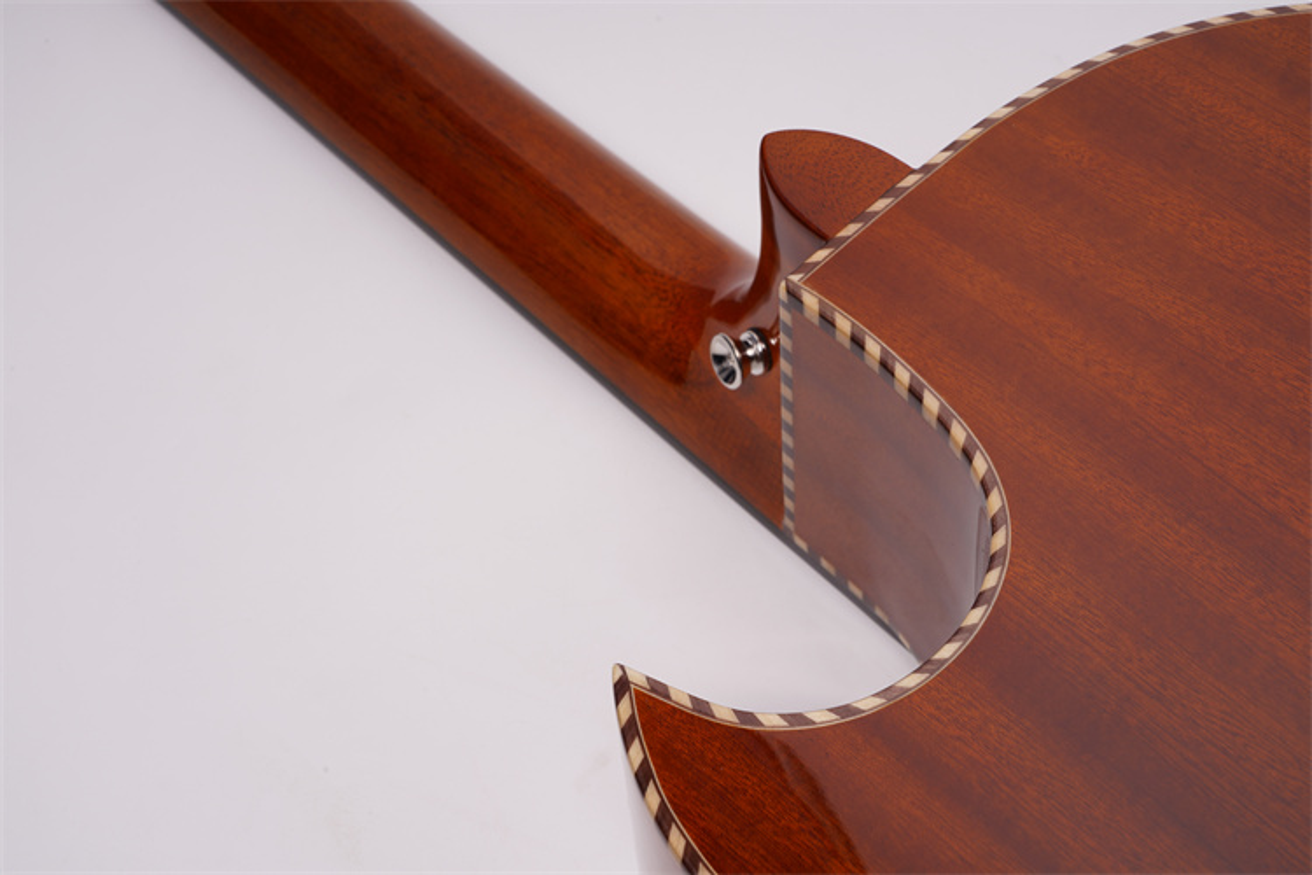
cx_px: 656
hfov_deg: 32.9
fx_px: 2223
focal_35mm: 61
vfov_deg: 22.3
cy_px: 438
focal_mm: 61
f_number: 18
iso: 100
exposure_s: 1/125
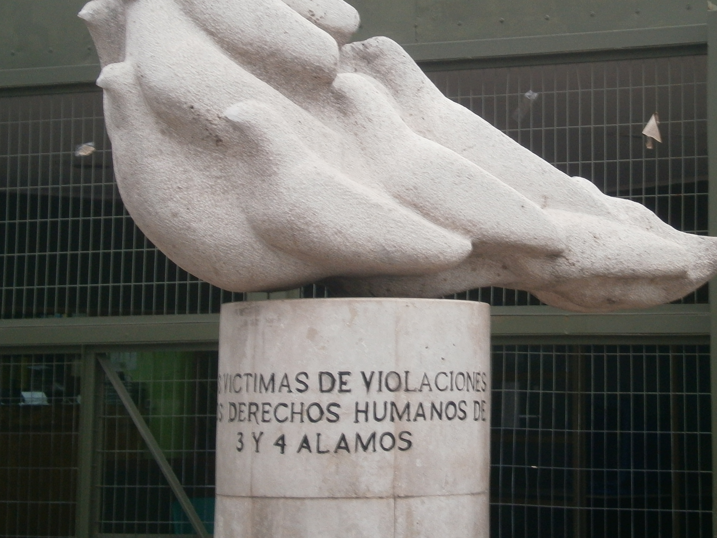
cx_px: 511
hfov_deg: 20.3
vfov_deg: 15.4
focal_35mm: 96
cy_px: 171
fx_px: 1988
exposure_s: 1/50
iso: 125
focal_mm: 10.7
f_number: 3.9
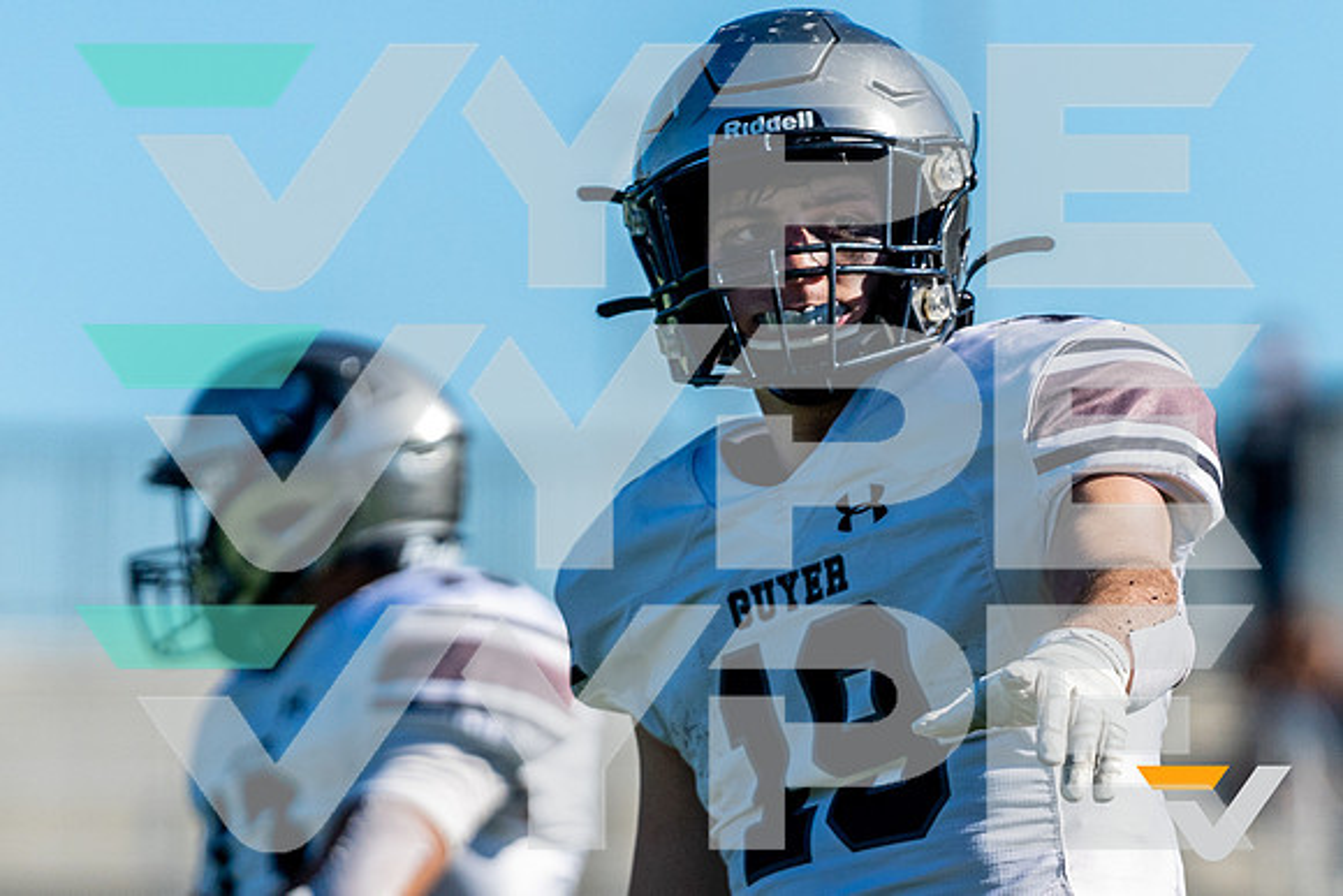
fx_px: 16592
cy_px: 752
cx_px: 892
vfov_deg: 3.1
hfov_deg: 4.6
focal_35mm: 445
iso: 400
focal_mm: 200
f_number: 2.8
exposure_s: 1/3200
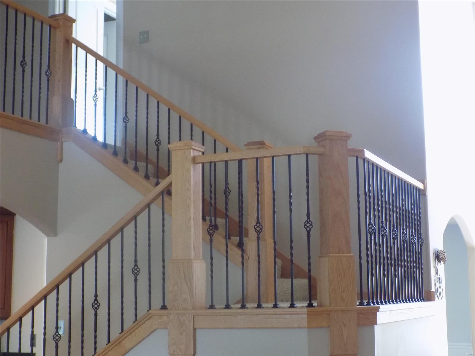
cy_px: 178
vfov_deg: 28.0
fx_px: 714
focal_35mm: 52
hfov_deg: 36.8
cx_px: 238
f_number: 3.9
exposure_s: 1/13
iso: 400
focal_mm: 9.3
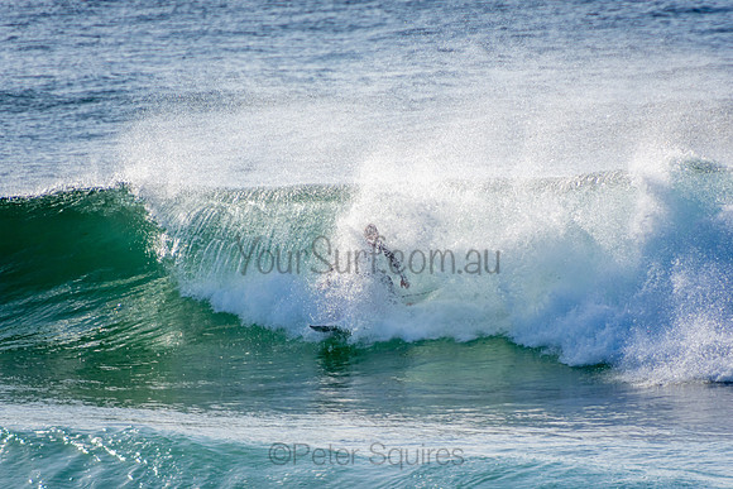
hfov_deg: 3.4
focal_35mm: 600
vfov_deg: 2.3
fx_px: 12219
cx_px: 366
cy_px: 244
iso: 180
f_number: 5.6
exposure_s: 1/2000
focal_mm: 400
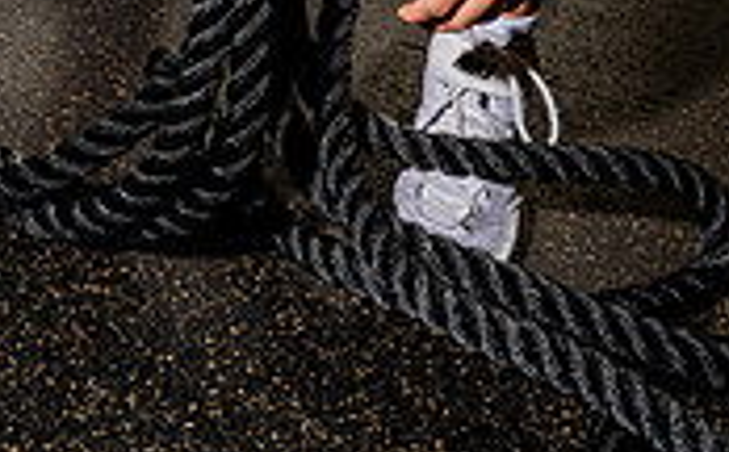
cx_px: 339
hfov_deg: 27.9
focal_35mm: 74
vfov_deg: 14.4
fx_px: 1467
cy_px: -465
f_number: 8
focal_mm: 28
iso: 100
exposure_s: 1/200
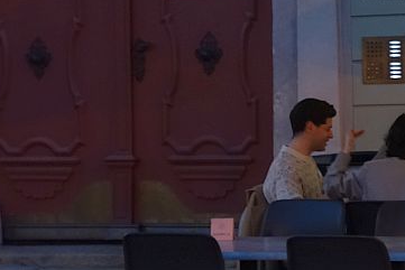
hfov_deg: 12.3
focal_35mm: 166
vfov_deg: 8.2
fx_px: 1868
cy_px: 9
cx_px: 357
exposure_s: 1/13
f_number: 2.8
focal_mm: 14.93
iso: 800
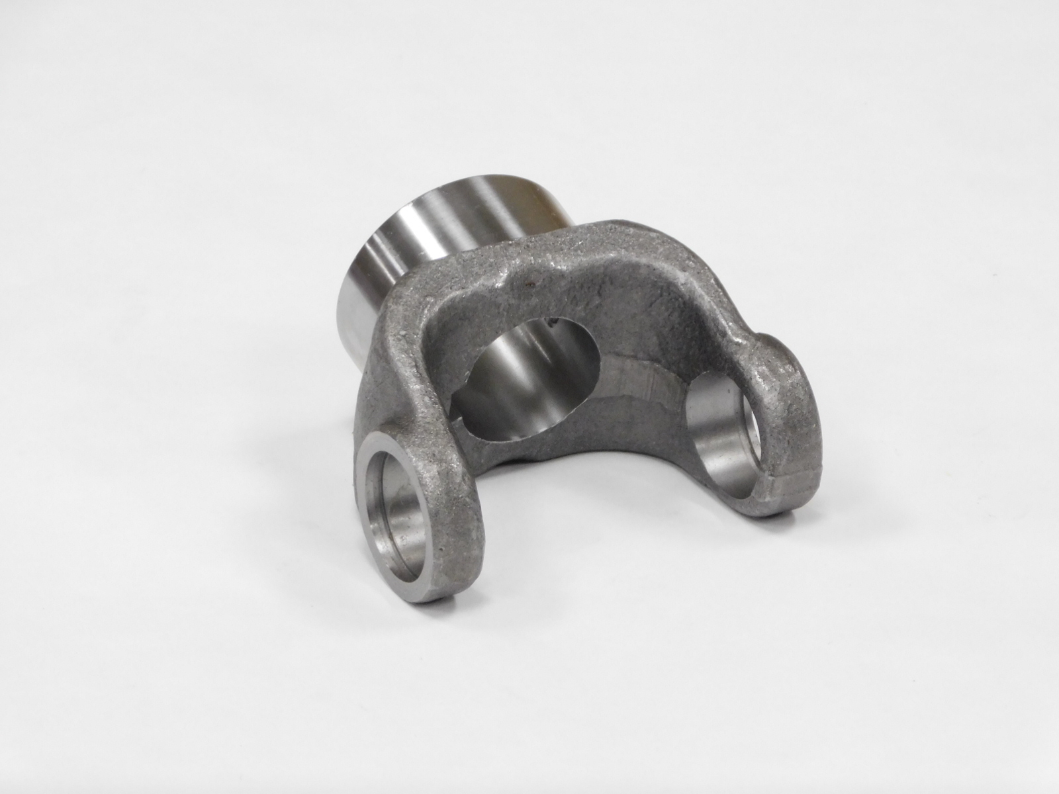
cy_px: 397
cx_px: 530
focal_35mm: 266
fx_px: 8138
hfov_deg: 7.4
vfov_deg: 5.6
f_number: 5.7
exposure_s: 1/30
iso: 560
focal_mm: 47.2
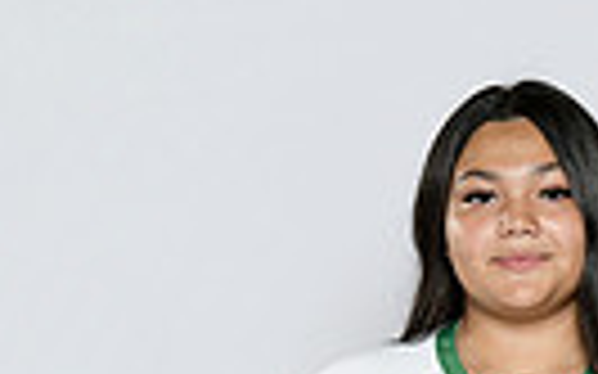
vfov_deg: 4.4
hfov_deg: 7.1
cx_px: 585
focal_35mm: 294
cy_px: 946
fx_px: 4789
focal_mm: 85
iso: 100
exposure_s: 1/100
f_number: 4
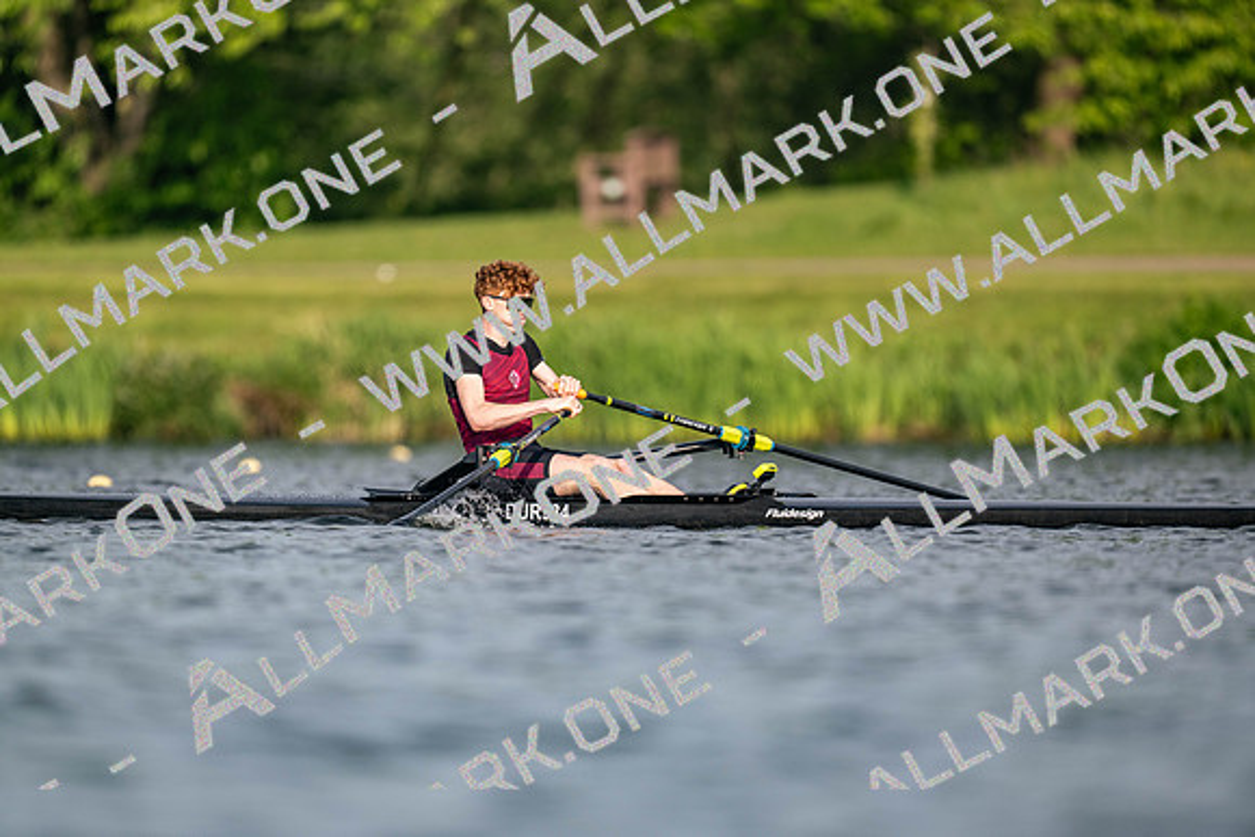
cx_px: 628
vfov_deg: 2.3
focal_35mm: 600
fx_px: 20921
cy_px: 418
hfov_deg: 3.4
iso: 320
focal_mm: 600
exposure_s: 1/2500
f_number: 4
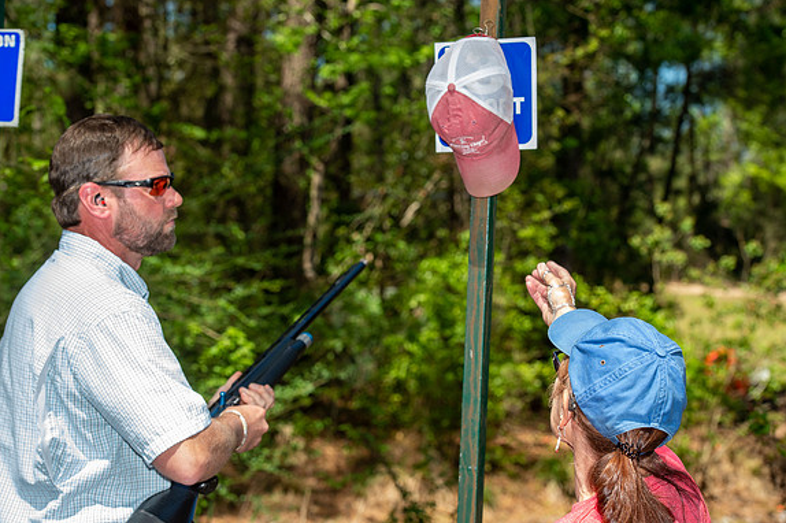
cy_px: 262
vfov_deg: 14.2
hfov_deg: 21.3
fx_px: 2095
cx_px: 396
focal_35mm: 96
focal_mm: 95
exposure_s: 1/200
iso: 200
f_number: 8
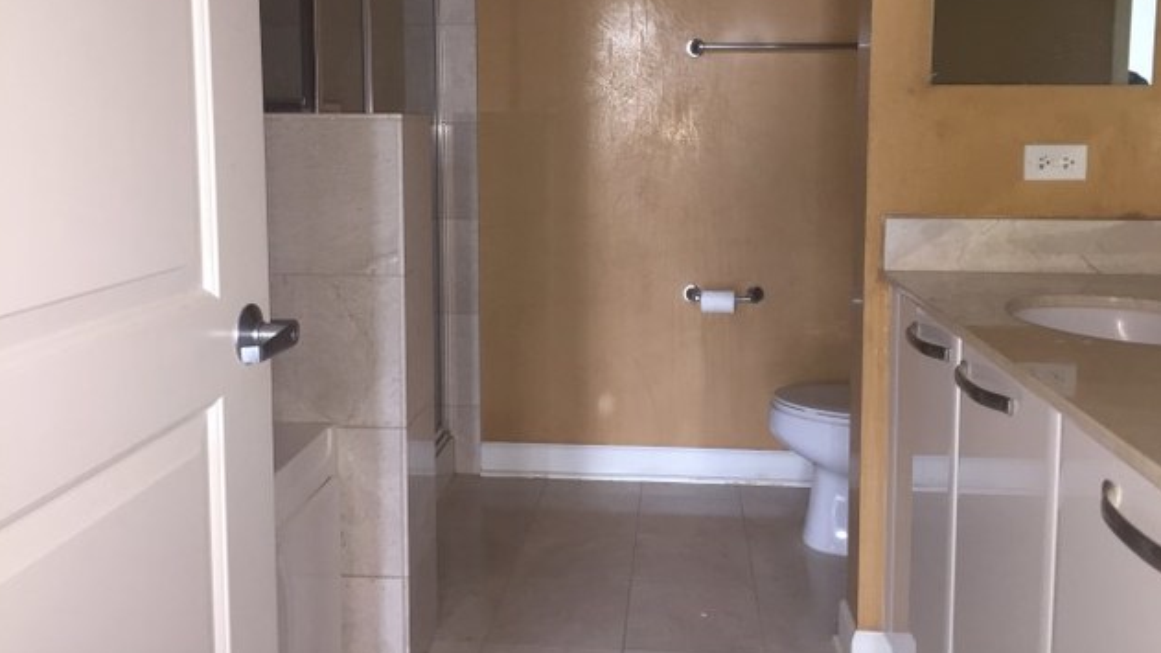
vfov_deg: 36.3
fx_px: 985
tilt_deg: -5.6
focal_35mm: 32
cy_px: 223
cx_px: 582
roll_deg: -1.4
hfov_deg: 61.0
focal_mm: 4.15
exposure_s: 1/16
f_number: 2.2
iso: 100
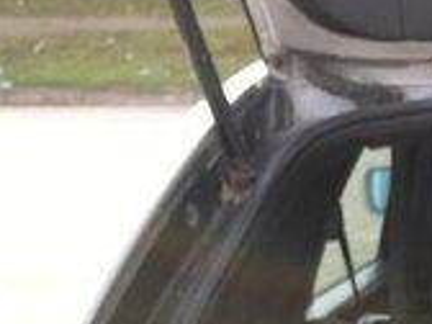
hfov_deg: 15.1
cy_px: 508
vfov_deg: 12.3
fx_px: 1423
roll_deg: +1.1
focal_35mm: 114
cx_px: 761
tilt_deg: -16.7
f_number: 2.2
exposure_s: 1/176
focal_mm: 4.15
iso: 25
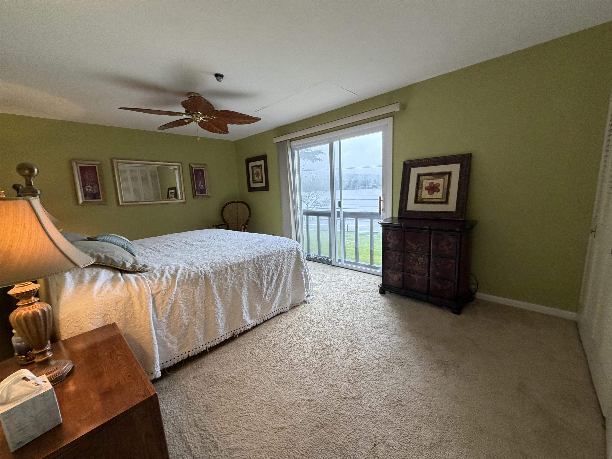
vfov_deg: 85.7
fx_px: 248
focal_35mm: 14
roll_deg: +3.2
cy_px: 230
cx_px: 306
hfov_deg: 102.1
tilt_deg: -8.7
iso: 250
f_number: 2.2
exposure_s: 1/60
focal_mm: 2.22
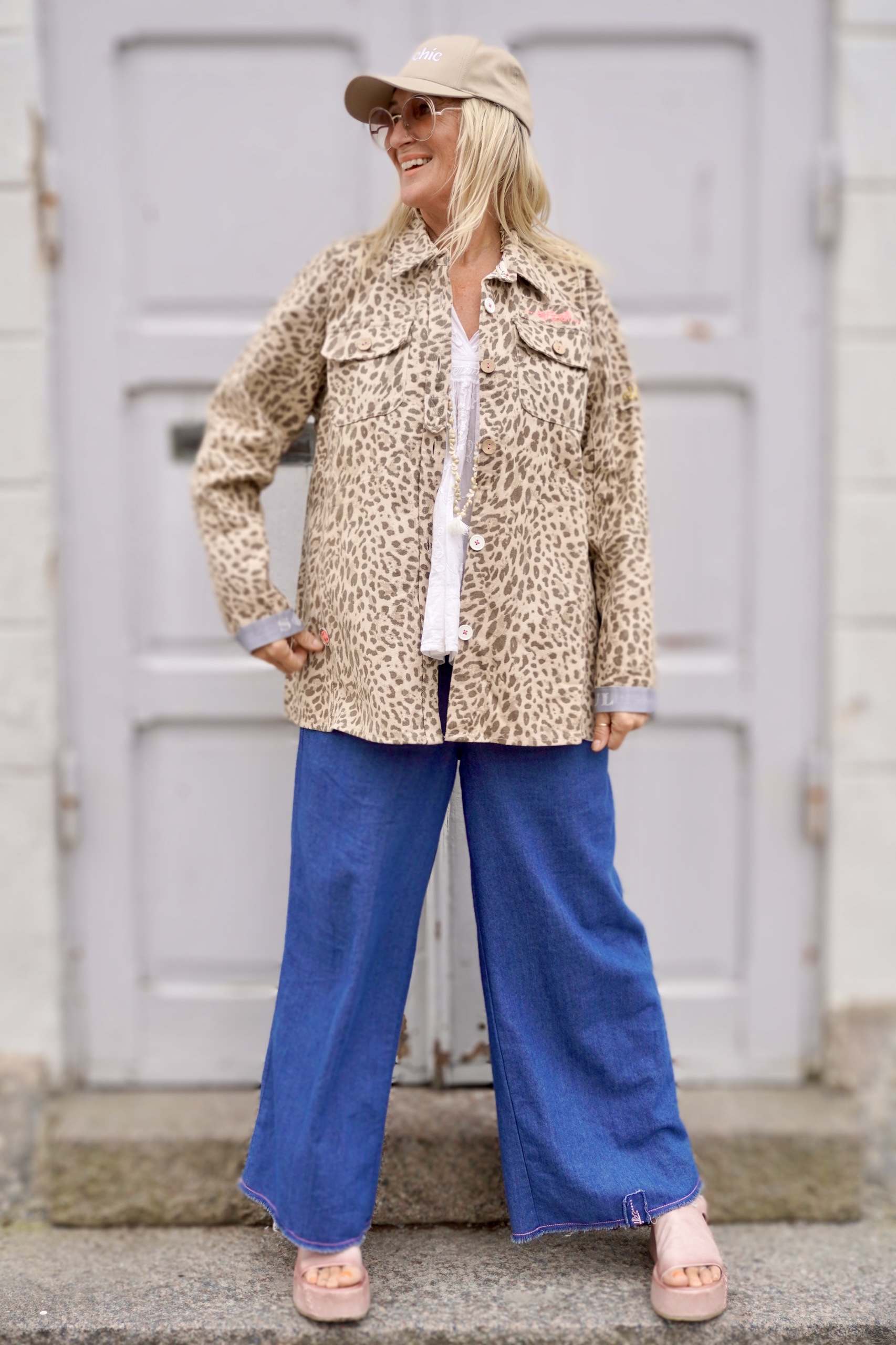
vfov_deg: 49.6
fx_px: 1456
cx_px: 448
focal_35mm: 39
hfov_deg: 34.2
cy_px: 672
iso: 125
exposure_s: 1/160
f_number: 4.5
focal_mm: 26
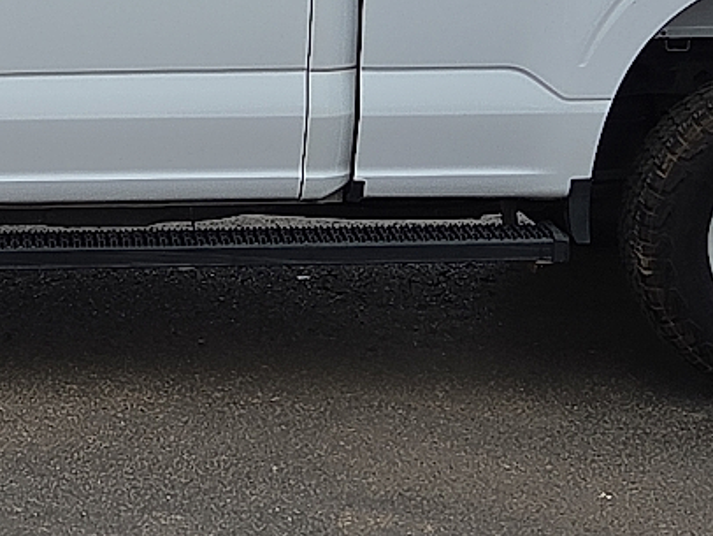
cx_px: -7
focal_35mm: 126
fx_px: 2597
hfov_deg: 15.3
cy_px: -76
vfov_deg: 11.6
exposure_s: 1/2500
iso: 76
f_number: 1.8
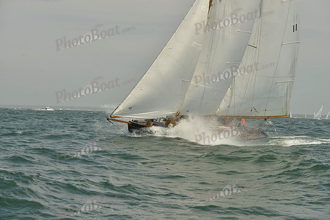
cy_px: 110
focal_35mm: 70
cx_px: 165
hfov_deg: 28.8
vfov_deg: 19.5
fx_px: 642
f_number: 8
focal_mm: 70
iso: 200
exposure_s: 1/1250
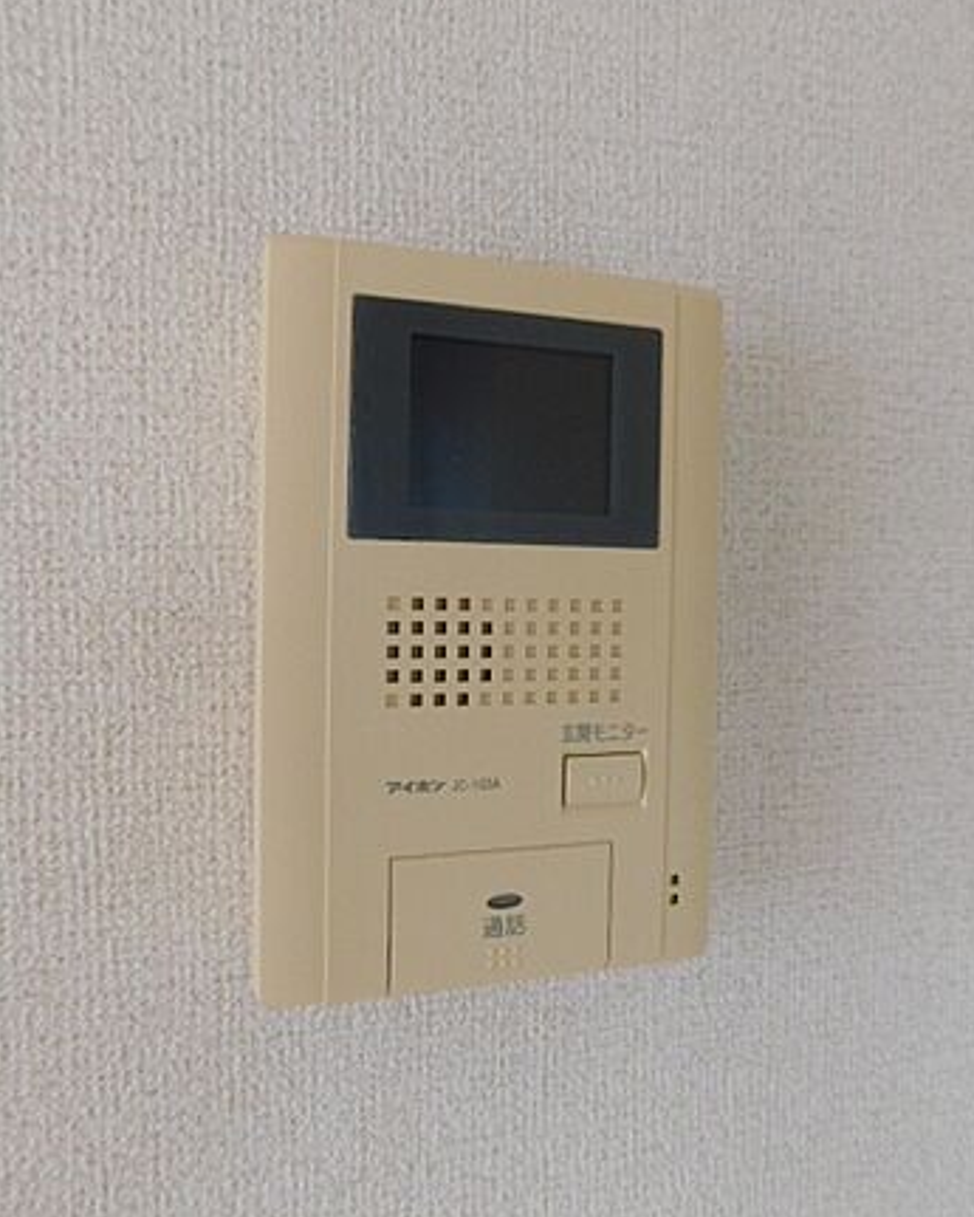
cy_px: 596
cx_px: 503
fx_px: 901
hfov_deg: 56.8
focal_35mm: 25
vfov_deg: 68.1
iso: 125
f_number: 3
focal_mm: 4
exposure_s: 1/40
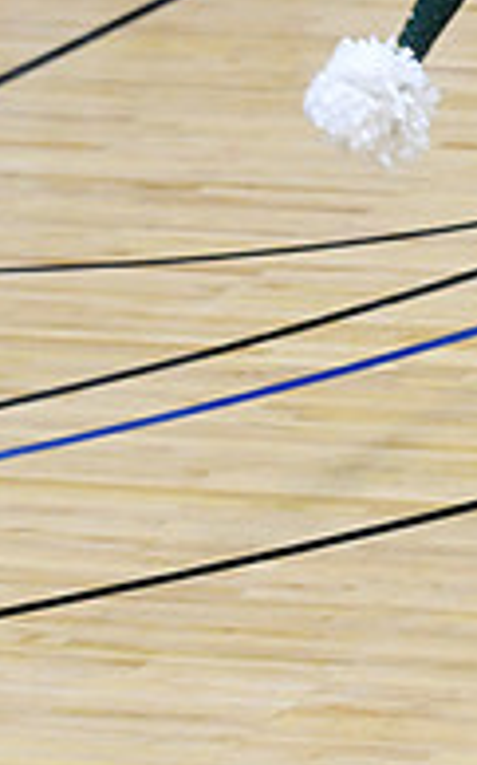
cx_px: 1131
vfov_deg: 4.7
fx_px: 9332
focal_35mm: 448
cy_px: 211
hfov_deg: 2.9
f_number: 2.8
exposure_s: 1/400
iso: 3200
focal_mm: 98
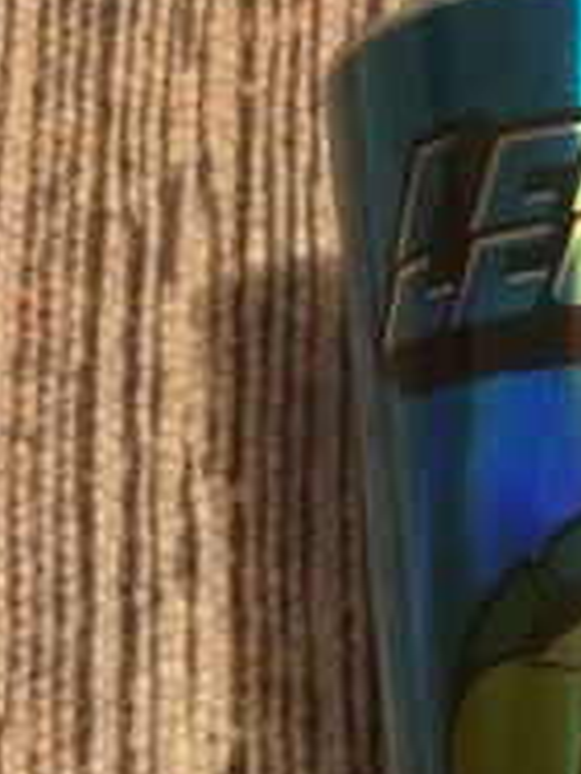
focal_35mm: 66
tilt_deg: -80.6
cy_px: 657
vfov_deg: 28.5
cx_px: 630
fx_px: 1477
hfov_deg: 21.2
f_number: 2.2
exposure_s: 1/17
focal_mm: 4.15
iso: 320
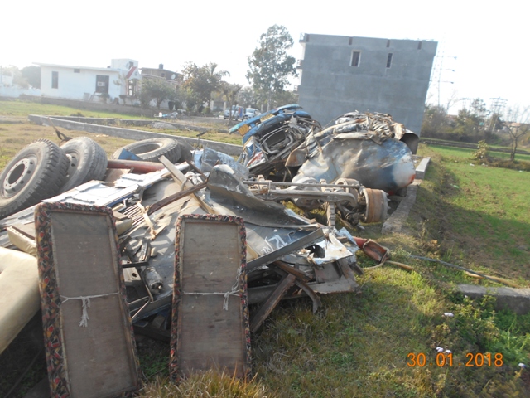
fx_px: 398
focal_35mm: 26
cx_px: 265
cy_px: 199
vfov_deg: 53.1
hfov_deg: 67.3
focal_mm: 4.6
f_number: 3.2
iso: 80
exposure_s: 1/250
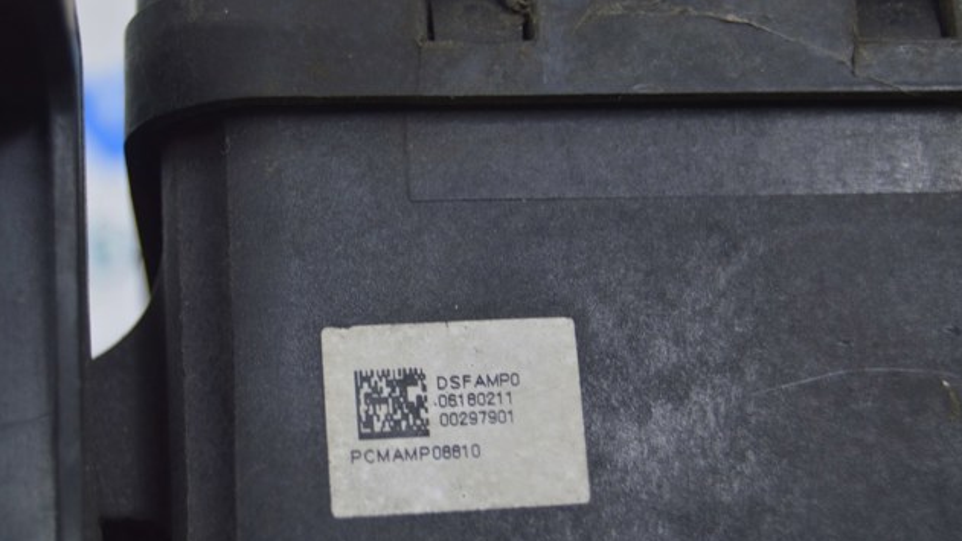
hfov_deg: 24.3
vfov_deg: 13.8
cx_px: 476
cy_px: 322
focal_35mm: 88
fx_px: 2233
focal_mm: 55
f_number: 5.6
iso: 400
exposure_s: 1/20
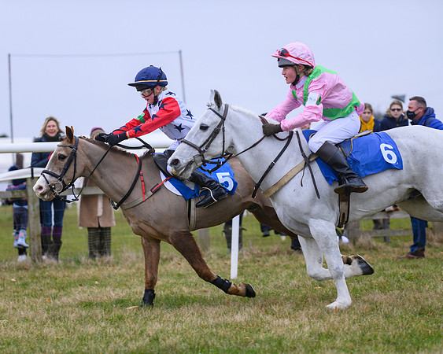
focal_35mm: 137
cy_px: 177
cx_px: 175
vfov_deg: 11.2
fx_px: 1799
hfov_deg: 14.0
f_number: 4
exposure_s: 1/800
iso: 800
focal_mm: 120
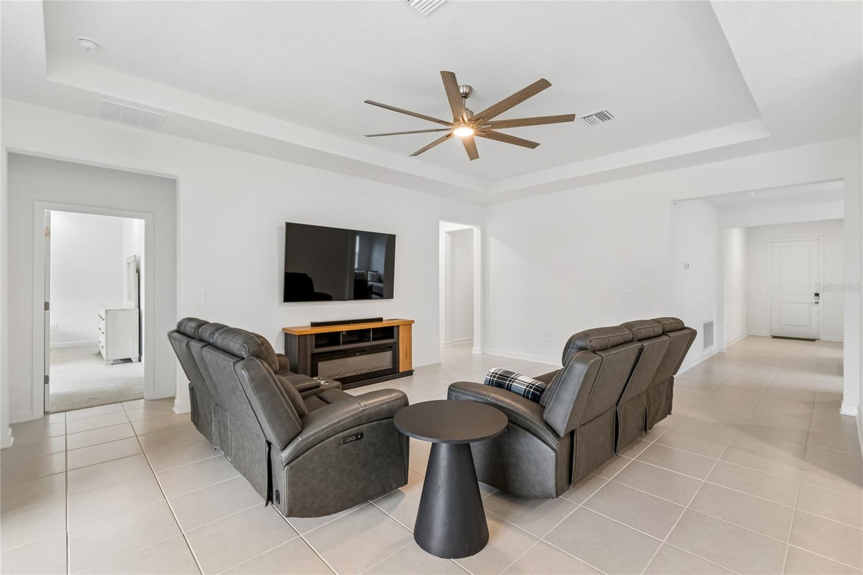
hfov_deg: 100.4
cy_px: 288
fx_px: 359
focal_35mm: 15
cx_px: 432
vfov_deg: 77.3
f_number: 7.1
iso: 100
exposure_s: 1/6
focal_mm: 10
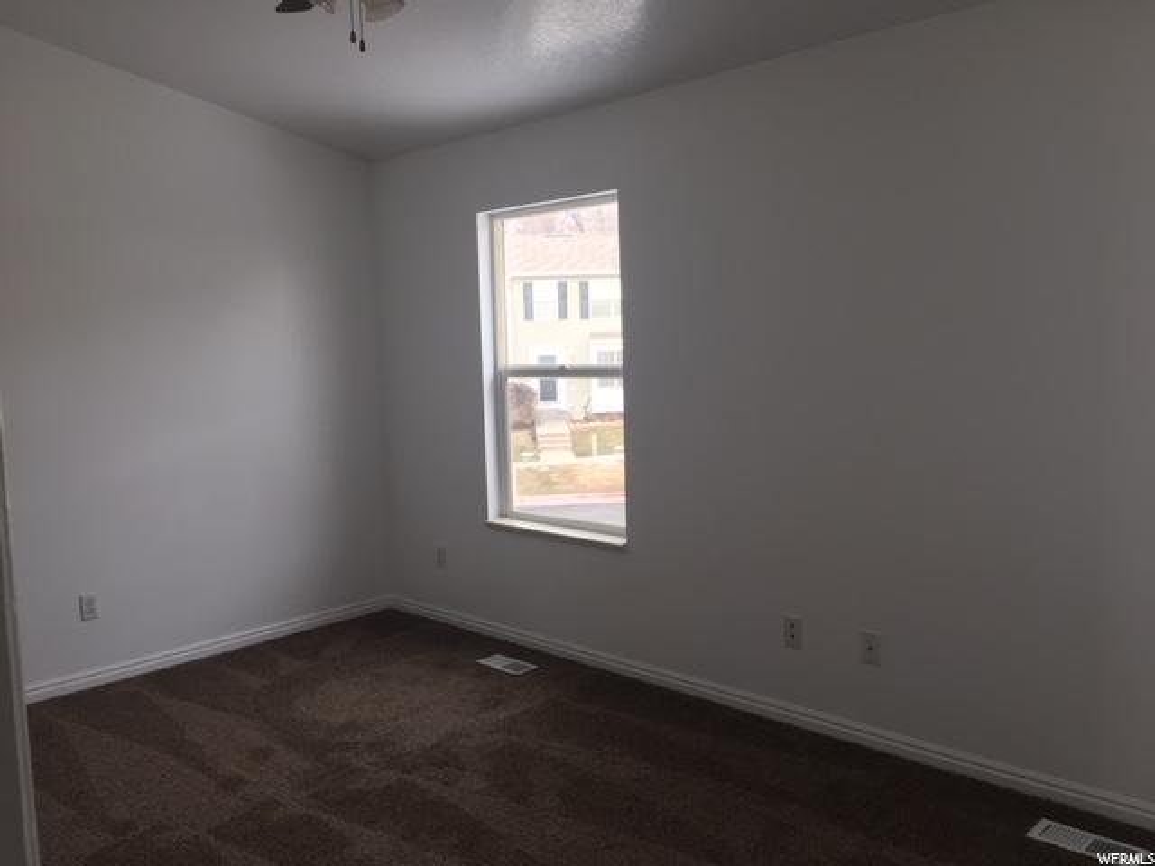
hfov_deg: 61.7
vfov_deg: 48.2
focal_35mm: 29
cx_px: 578
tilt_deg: -5.8
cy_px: 433
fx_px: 968
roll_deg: +2.1
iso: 40
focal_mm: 4.15
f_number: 2.2
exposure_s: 1/120
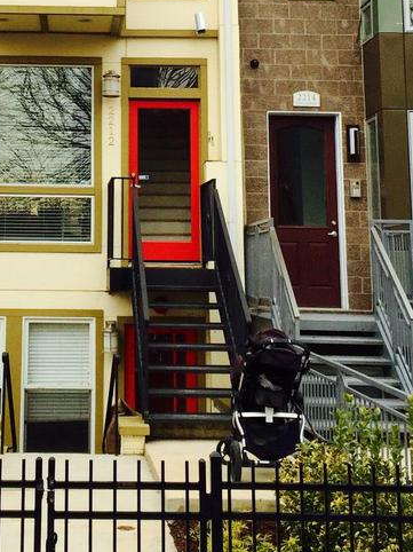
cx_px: 79
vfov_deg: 29.0
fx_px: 1035
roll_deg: -0.5
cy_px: 92
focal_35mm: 65
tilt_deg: +12.7
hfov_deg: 22.3
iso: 32
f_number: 2.2
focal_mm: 4.15
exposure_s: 1/670
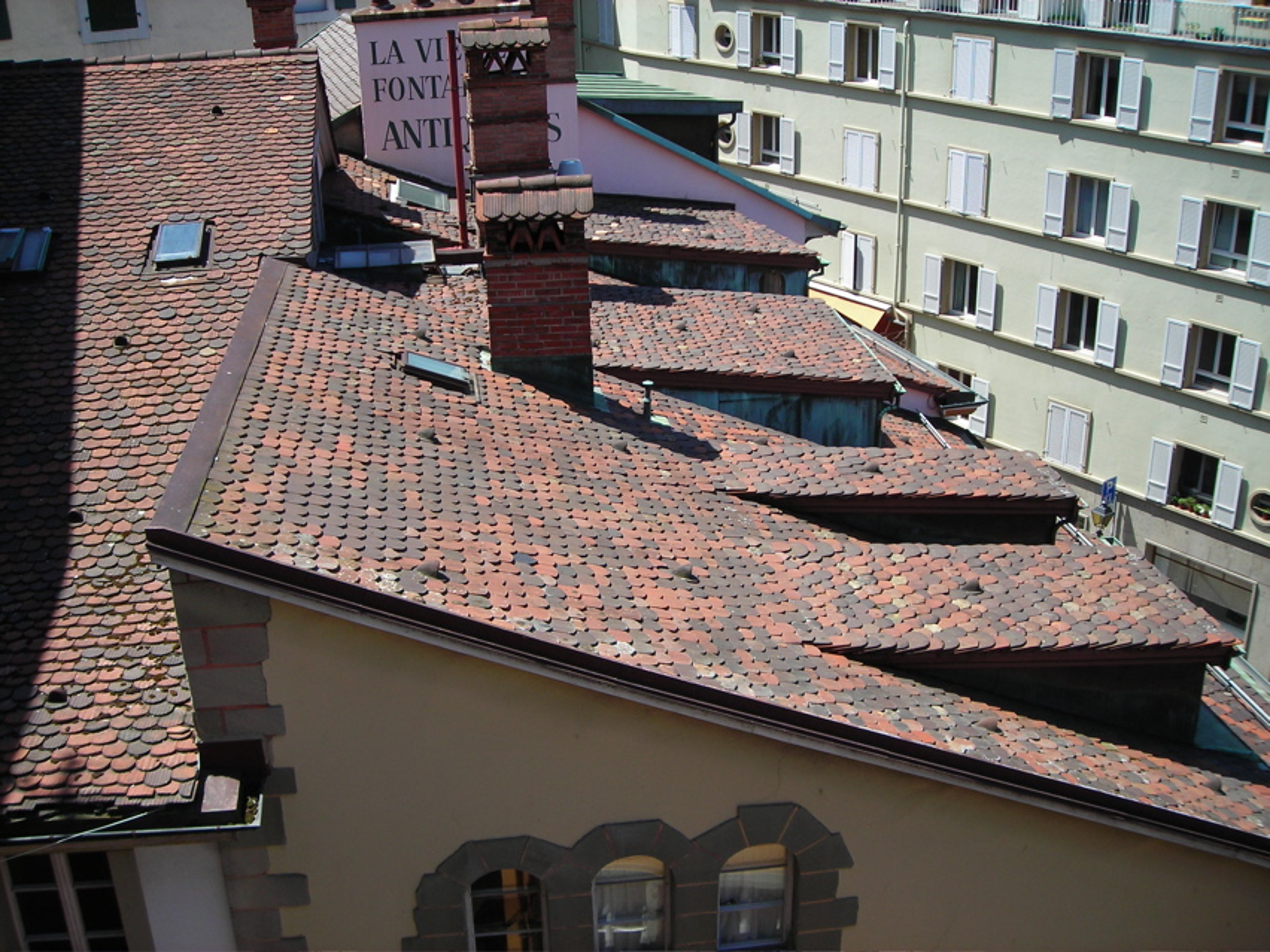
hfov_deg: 49.0
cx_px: 635
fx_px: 1394
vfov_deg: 37.7
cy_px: 476
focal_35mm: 38
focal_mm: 6.3
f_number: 3.2
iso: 50
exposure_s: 1/417
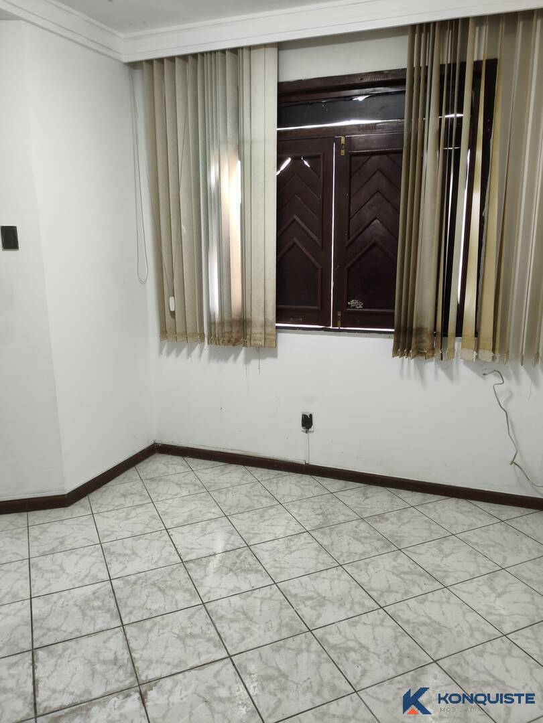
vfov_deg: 67.3
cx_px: 272
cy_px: 362
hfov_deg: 53.1
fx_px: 544
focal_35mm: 26
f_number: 1.5
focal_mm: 4.94
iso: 640
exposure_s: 1/120
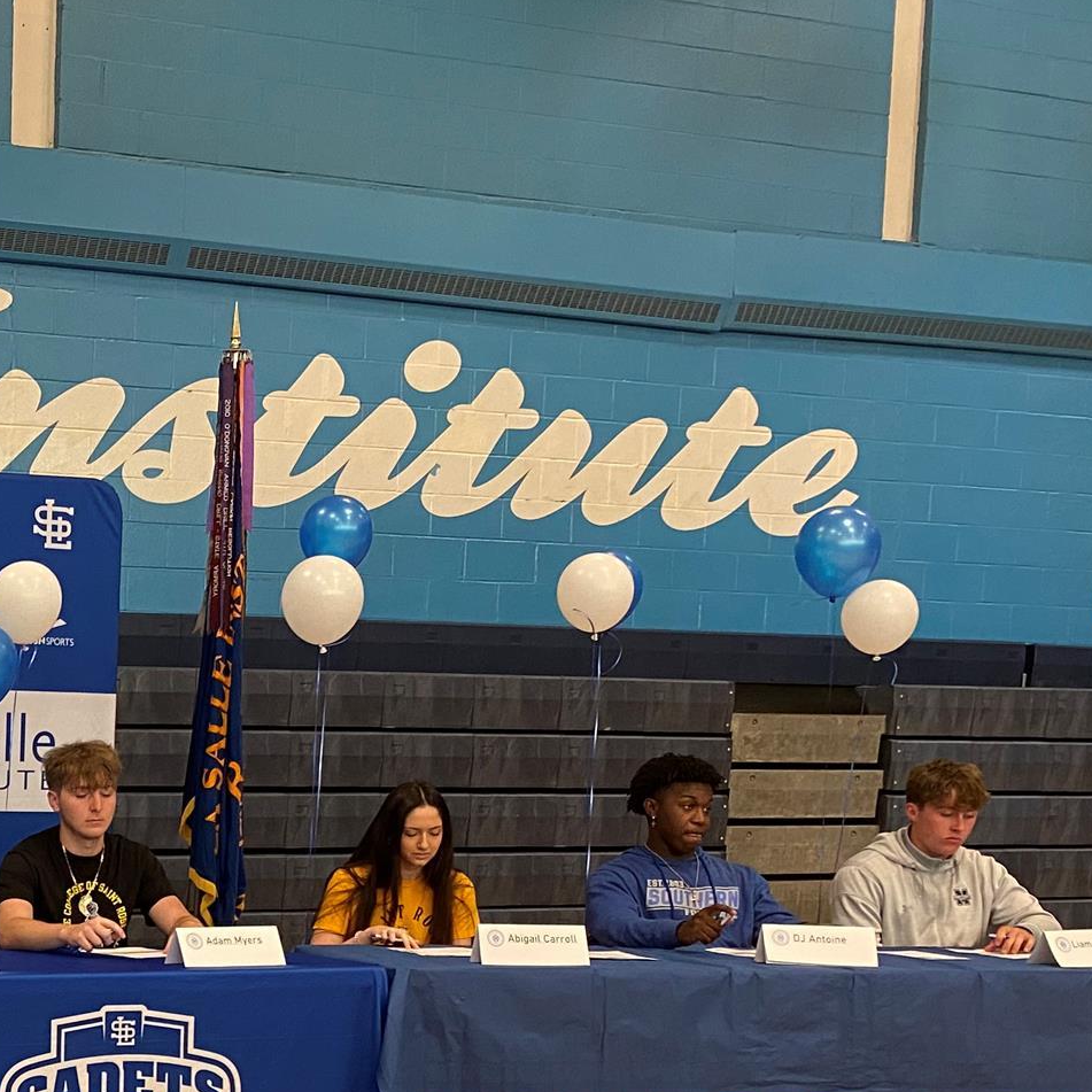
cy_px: 1001
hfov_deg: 26.5
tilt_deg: -6.5
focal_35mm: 58
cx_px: -200
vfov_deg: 28.3
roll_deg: +0.1
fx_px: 2070
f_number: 1.8
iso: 160
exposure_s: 1/60
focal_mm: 4.25
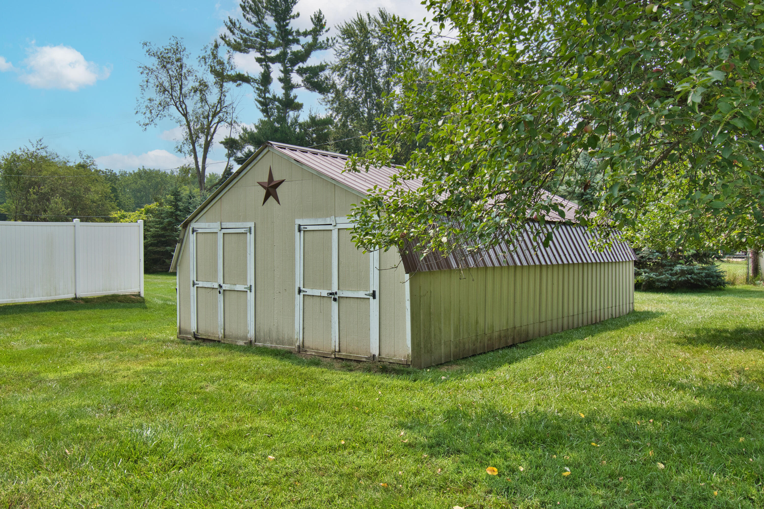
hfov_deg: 61.9
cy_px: 254
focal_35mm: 30
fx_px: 637
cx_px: 382
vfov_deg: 43.6
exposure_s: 1/400
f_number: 10
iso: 200
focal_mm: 20
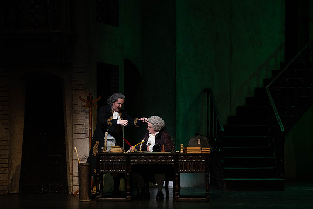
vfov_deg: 9.5
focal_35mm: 144
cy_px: 104
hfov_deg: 14.2
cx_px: 156
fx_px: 1252
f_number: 9
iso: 3200
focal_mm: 144
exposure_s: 1/250
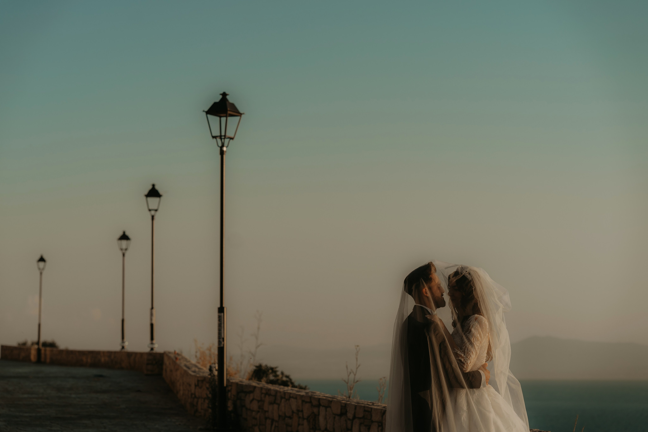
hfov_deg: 23.9
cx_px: 324
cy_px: 216
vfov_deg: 16.1
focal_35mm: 85
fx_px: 1530
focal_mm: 85
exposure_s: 1/1250
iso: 250
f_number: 3.5
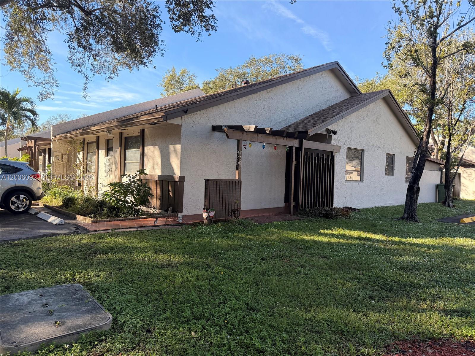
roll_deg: -1.9
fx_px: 329
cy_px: 178
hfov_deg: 71.6
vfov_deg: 56.8
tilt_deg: -1.1
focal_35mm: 24
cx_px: 238
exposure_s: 1/1211
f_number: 1.78
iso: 100
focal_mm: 6.76
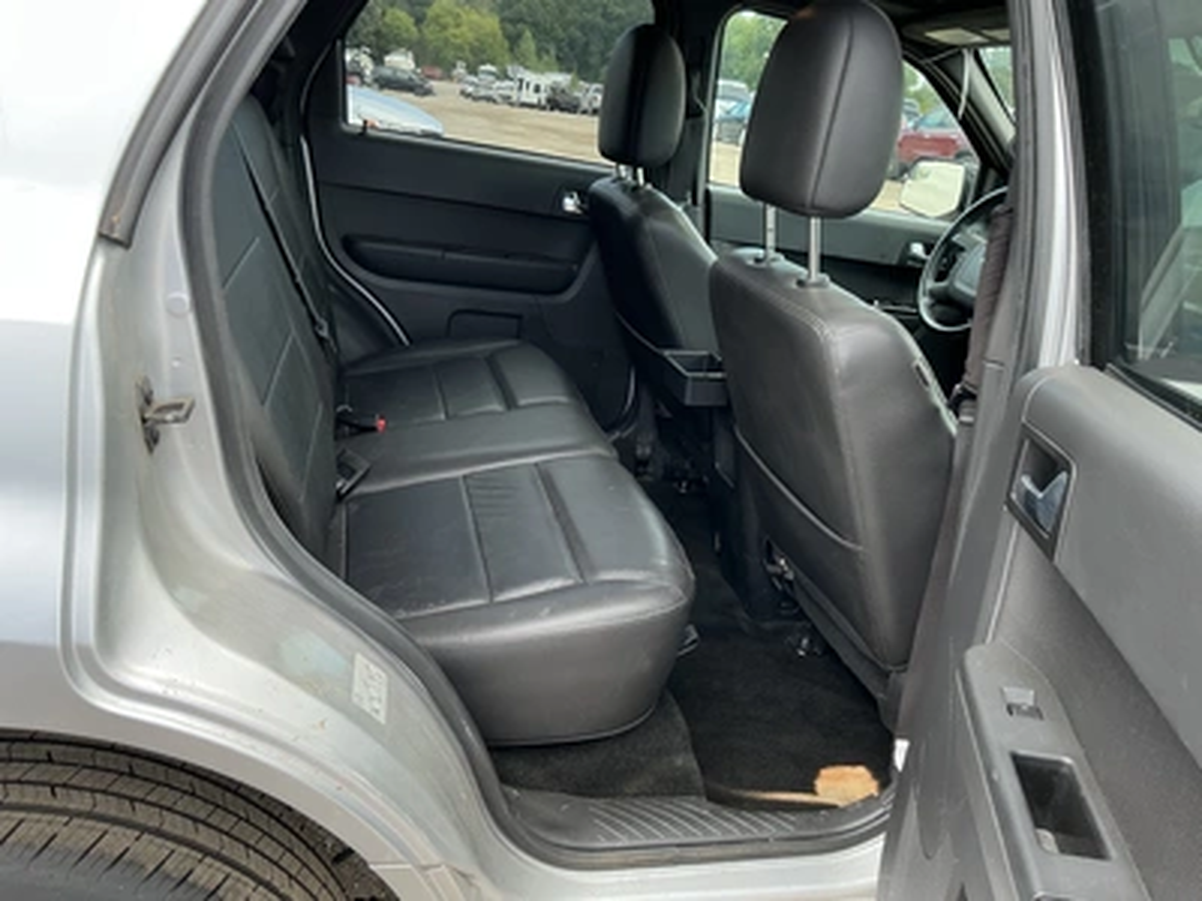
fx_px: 972
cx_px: 601
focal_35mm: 28
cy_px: 450
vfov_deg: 49.7
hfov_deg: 63.4
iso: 25
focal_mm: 3
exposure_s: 1/122
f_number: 1.8
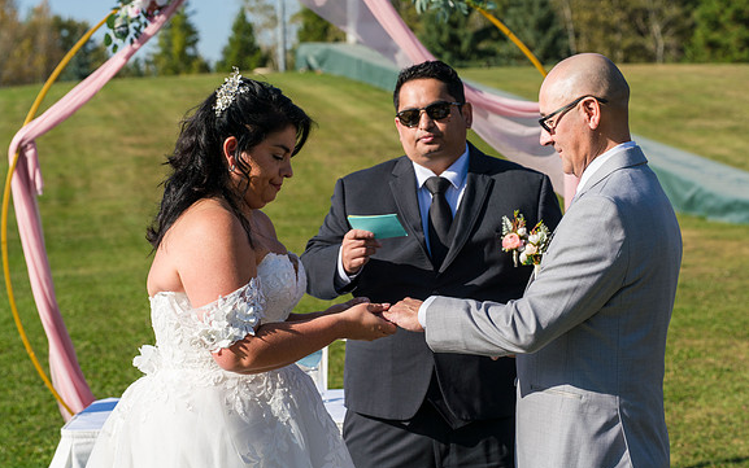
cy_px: 228
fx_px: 1736
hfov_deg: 24.4
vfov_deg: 15.4
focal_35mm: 85
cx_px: 375
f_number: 6.3
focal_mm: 83
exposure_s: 1/800
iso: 250
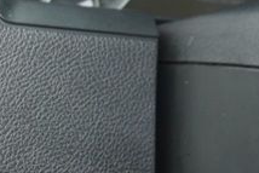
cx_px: -33
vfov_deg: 11.6
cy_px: 238
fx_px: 828
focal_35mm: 115
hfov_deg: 17.1
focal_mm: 16
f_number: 4
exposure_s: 1/60
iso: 100
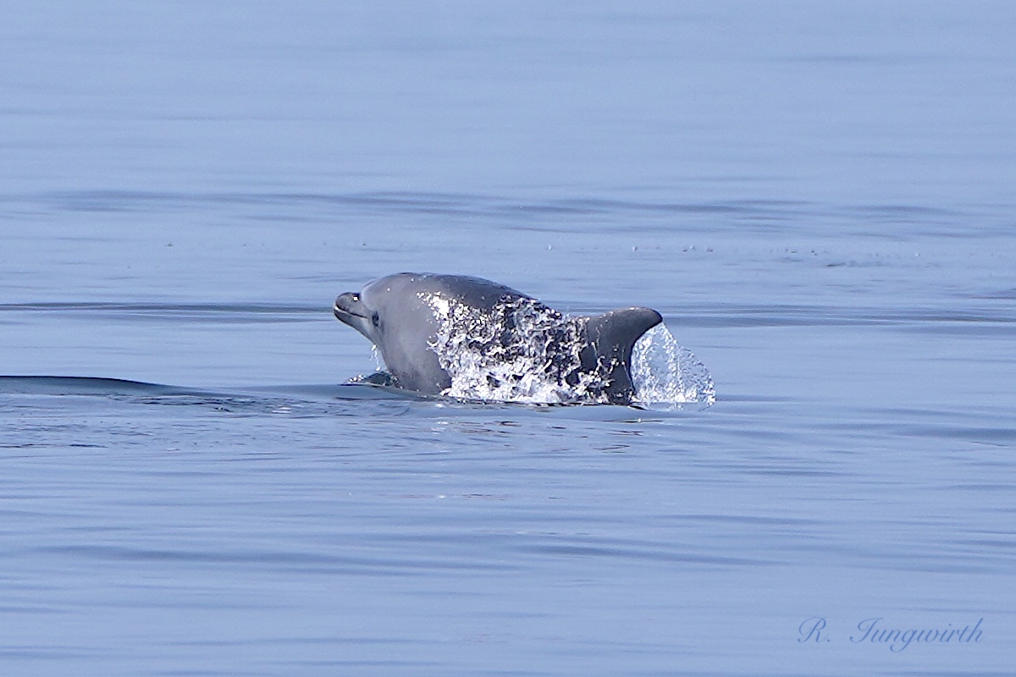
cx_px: 508
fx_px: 11288
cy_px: 338
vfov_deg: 3.4
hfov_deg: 5.2
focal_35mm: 400
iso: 100
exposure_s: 1/1000
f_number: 5.6
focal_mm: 400
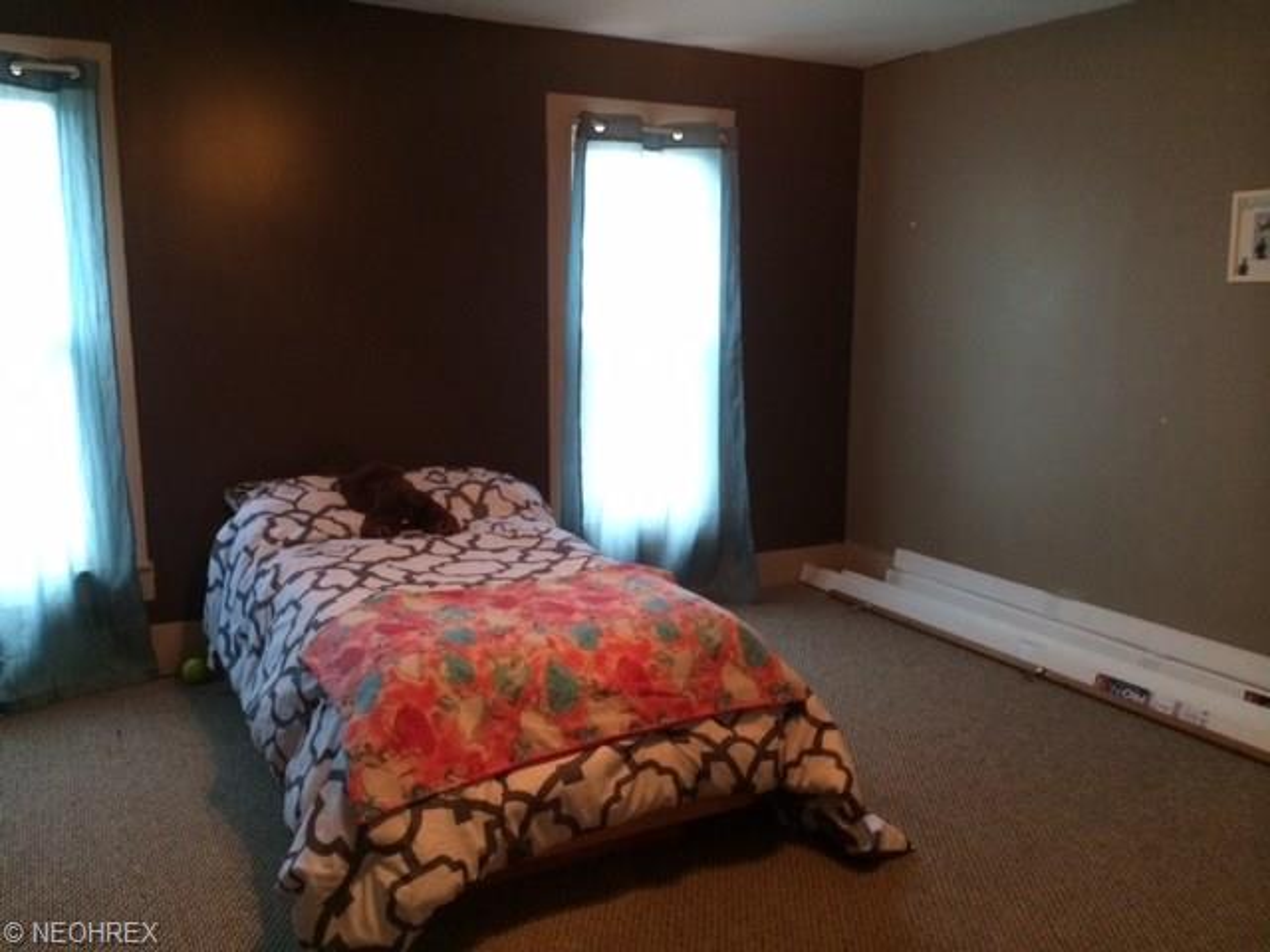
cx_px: 635
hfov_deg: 60.0
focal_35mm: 30
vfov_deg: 46.8
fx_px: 1101
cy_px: 476
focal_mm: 4.12
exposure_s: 1/30
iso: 250
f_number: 2.2
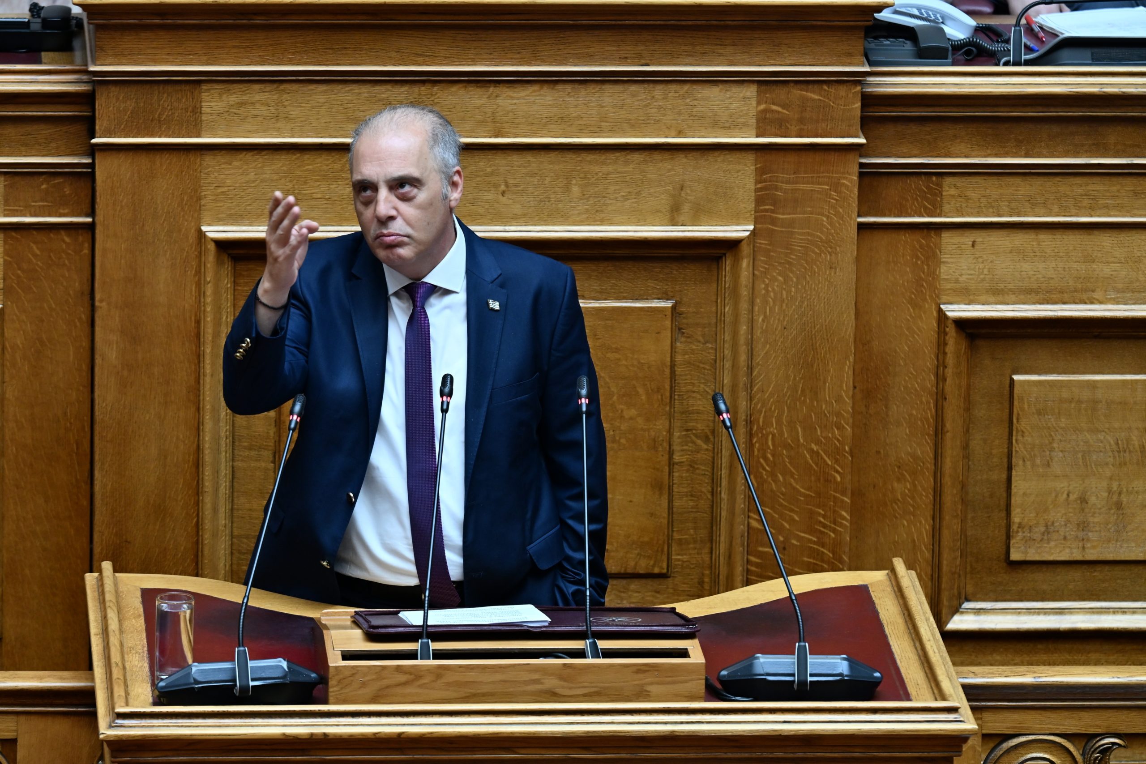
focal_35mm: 300
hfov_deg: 6.9
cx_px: 573
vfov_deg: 4.6
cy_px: 382
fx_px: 9550
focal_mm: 300
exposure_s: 1/250
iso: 1800
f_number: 6
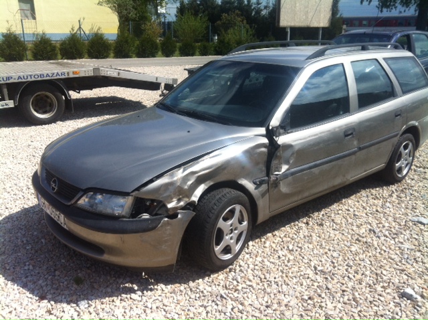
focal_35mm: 35
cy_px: 160
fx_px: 432
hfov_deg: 52.7
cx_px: 214
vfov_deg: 40.6
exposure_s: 1/1588
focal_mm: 3.85
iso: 80
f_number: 2.8
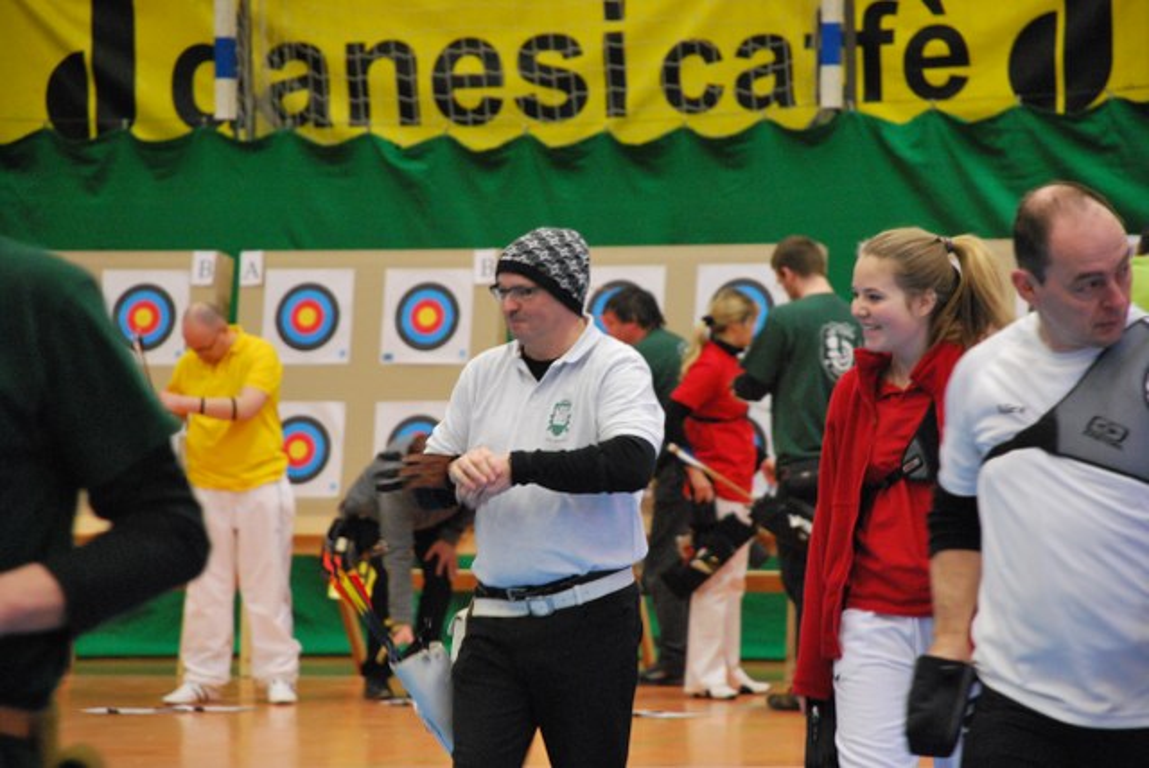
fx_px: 6469
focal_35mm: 202
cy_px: 384
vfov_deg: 6.8
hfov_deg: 10.2
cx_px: 574
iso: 1600
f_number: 5.6
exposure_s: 1/50
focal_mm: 135
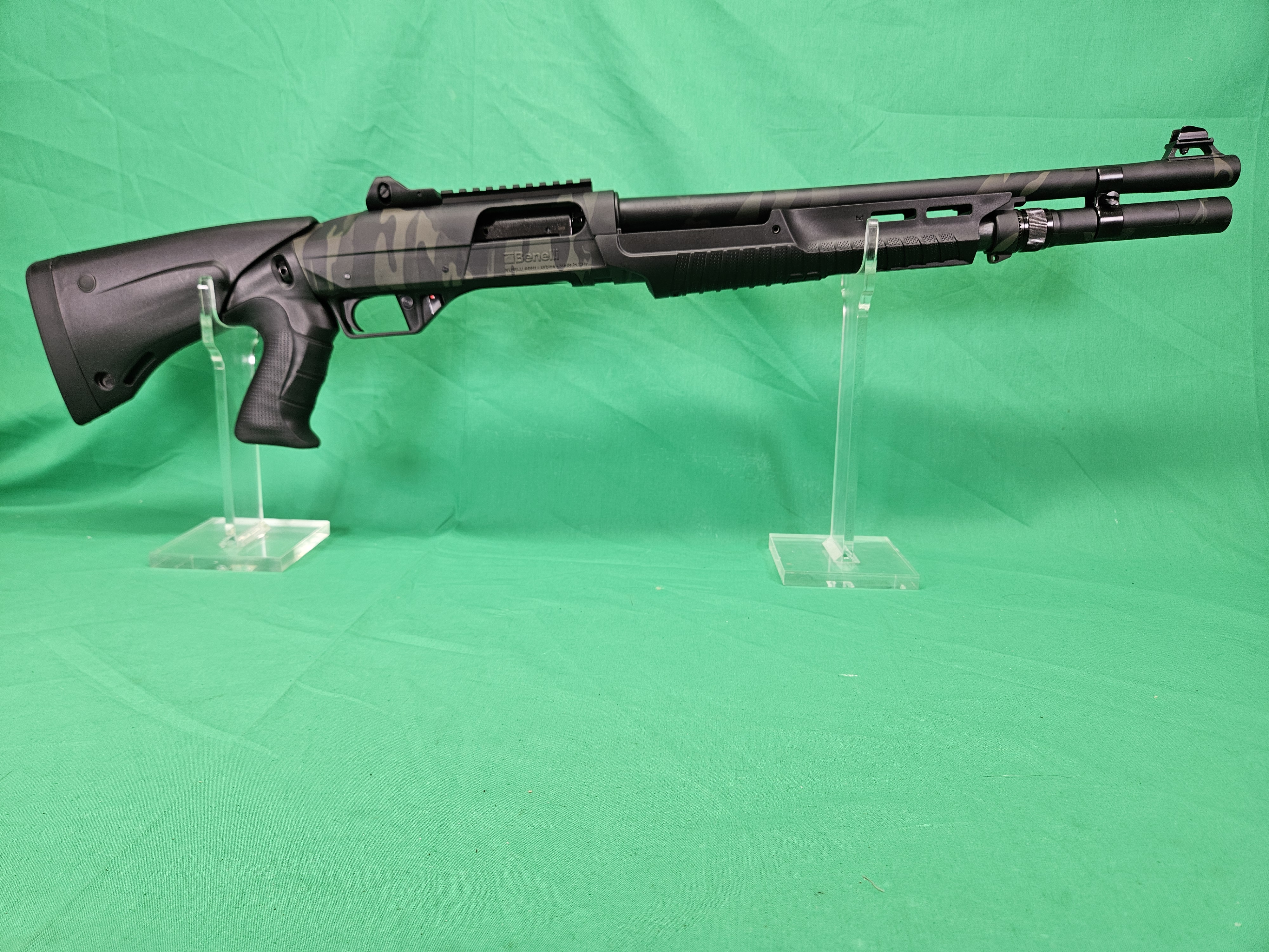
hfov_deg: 73.9
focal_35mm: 23
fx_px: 843
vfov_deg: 58.9
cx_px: 634
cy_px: 476
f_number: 1.8
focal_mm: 5.4
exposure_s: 1/120
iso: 64
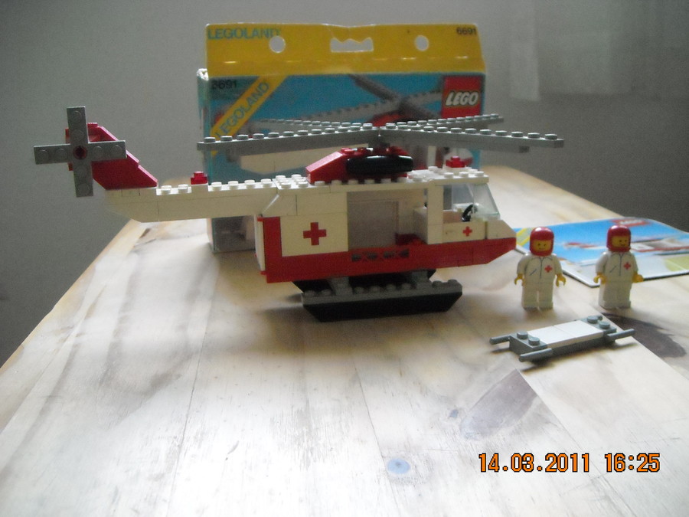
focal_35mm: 35
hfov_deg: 52.6
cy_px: 258
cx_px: 344
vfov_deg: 40.7
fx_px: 697
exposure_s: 1/40
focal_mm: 5.7
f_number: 2.8
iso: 800
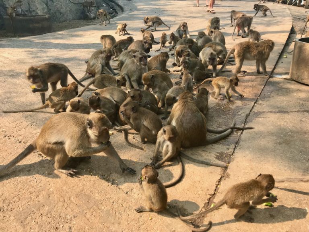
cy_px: 116
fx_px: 250
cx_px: 154
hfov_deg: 63.4
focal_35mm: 28
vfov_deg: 49.7
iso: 20
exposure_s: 1/903
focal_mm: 3.99
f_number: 1.8
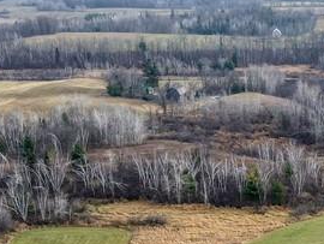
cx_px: 349
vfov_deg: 15.3
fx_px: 853
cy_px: 337
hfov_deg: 20.6
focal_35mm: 91
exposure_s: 1/200
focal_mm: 4.5
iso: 100
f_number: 2.8
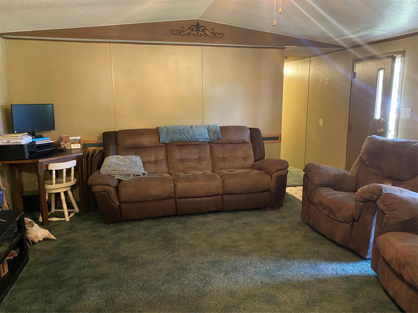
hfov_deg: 67.3
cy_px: 156
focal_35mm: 26
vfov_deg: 53.1
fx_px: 314
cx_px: 209
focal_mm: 4.25
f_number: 1.8
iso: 640
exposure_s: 1/30
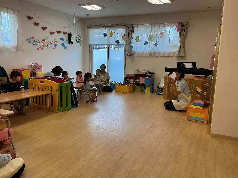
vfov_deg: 48.2
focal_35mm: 29
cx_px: 119
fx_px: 199
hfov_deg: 61.7
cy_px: 89
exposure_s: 1/120
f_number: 1.8
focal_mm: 3
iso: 25
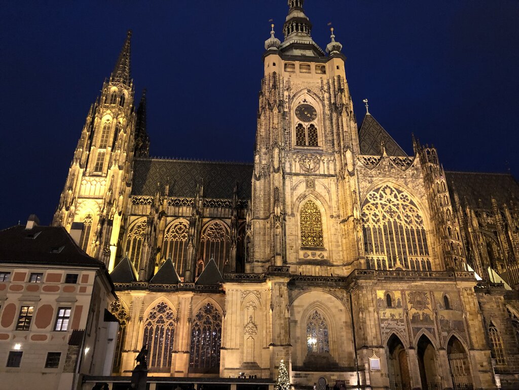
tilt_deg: +26.1
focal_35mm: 28
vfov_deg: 49.7
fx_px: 420
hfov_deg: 63.4
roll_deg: -1.1
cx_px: 260
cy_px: 195
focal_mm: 4
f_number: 1.8
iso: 100
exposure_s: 1/4
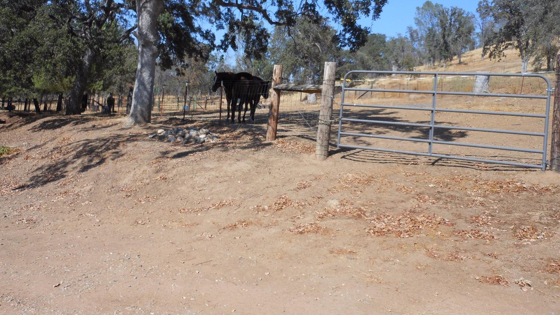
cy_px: 111
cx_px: 276
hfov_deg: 62.6
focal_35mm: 31
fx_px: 460
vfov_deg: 37.5
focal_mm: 5
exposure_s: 1/640
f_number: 3.7
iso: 80
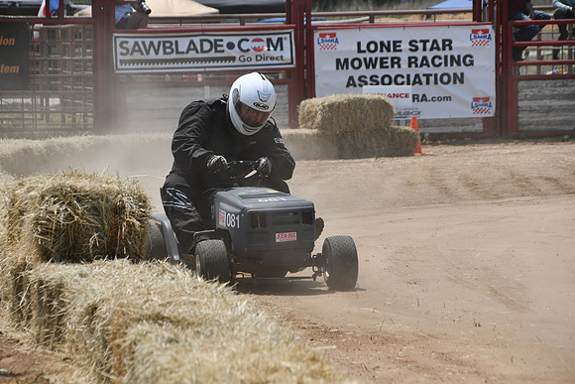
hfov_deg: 8.9
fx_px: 3706
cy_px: 192
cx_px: 288
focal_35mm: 232
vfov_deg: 5.9
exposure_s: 1/500
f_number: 8
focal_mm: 155
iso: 100
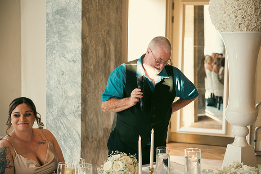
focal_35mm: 70
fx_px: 508
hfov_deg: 28.8
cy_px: 87
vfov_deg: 19.5
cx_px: 130
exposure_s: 1/160
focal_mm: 70
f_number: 3.5
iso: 800
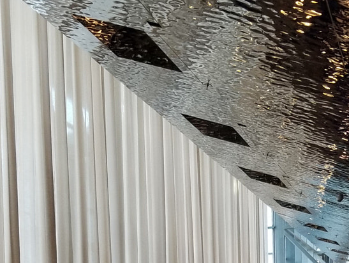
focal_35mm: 76
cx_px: 209
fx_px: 767
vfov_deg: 17.5
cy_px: 394
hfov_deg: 25.6
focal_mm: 4.25
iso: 160
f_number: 1.7
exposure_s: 1/50
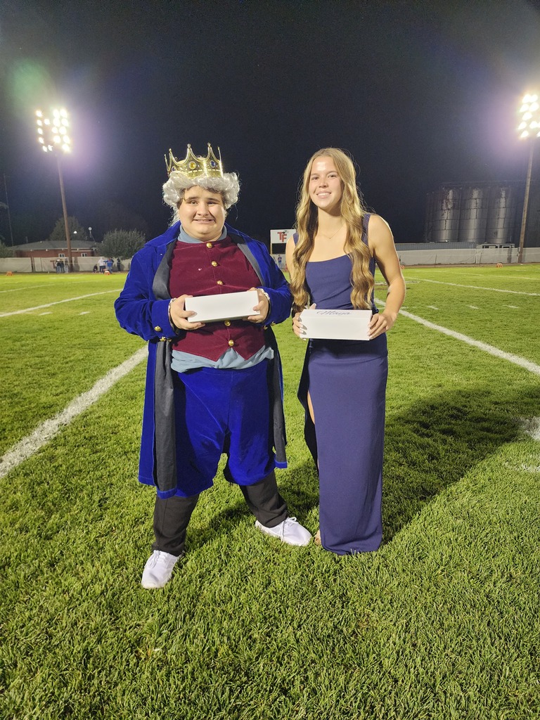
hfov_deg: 58.9
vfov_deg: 73.9
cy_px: 360
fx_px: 478
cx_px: 270
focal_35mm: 23
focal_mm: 6.4
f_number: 1.8
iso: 400
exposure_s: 1/120
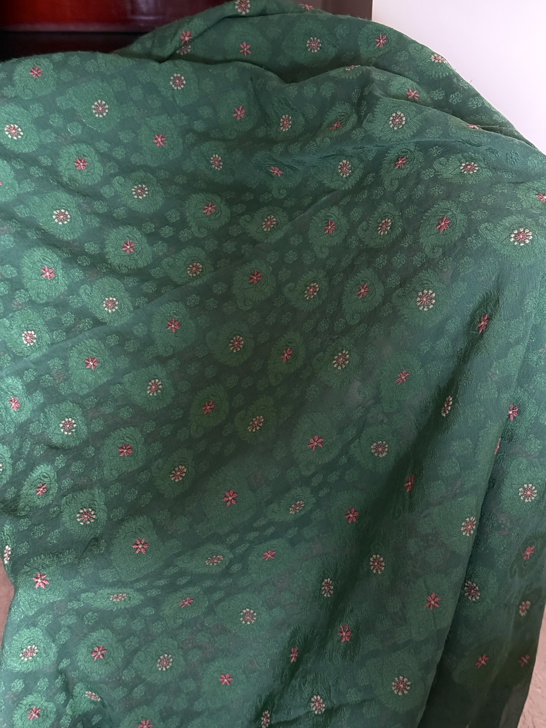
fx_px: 1009
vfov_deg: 39.7
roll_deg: -0.4
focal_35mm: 48
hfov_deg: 30.3
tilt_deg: -34.6
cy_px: 364
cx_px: 273
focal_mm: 6.76
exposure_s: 1/38
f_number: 1.78
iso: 500
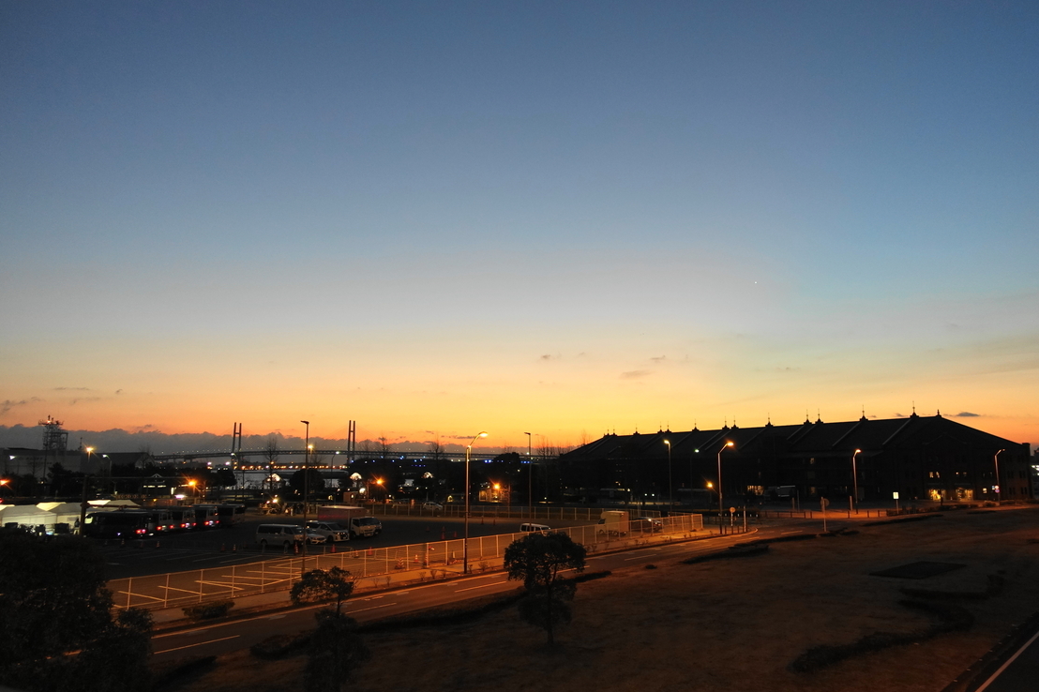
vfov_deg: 49.5
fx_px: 750
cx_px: 558
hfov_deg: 69.3
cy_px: 343
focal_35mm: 26
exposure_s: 1/30
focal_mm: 8.8
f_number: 1.8
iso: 320
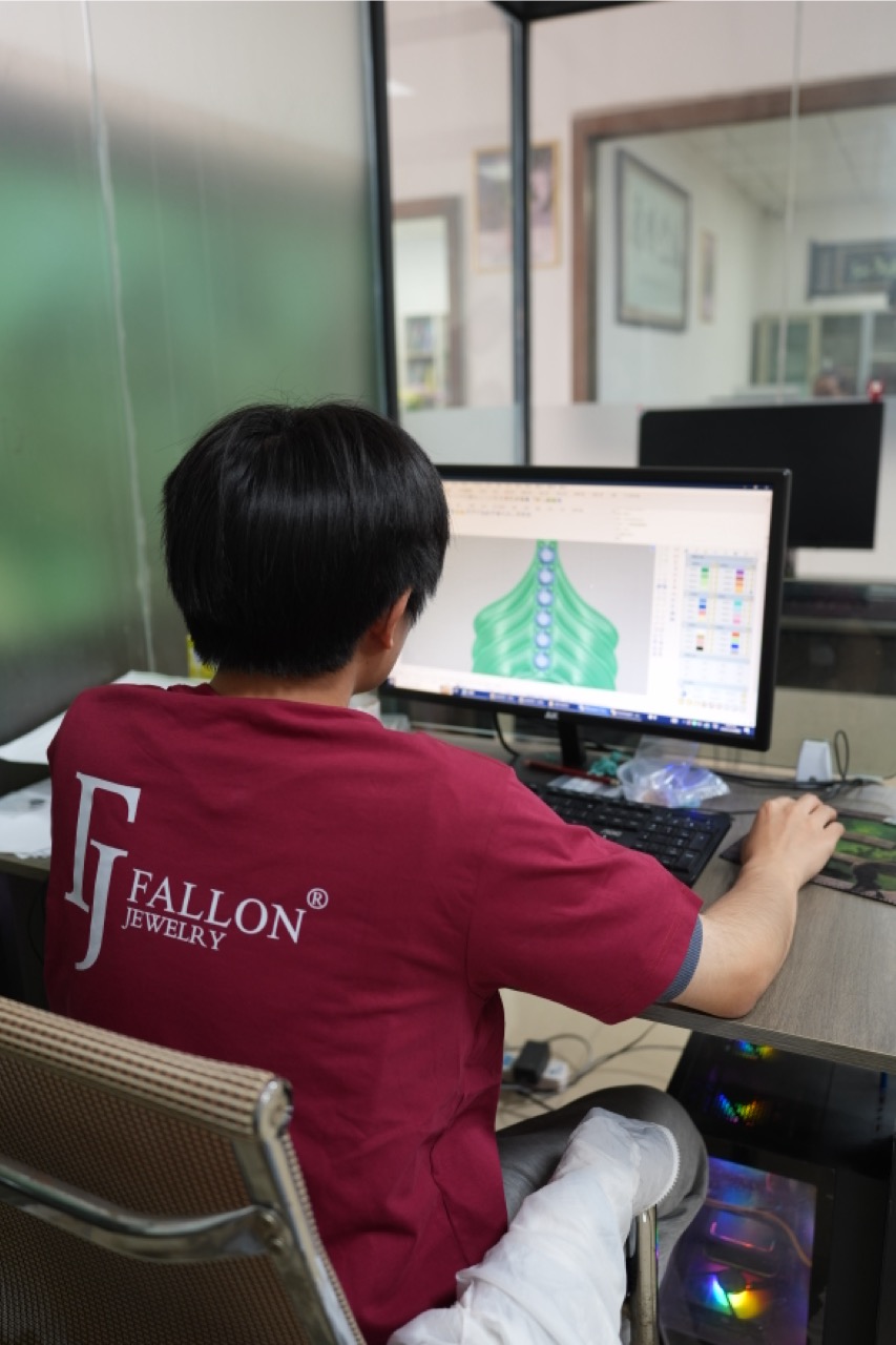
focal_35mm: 30
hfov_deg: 43.6
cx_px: 448
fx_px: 1120
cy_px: 672
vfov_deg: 61.9
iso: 250
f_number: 2.8
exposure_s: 1/30
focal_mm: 30
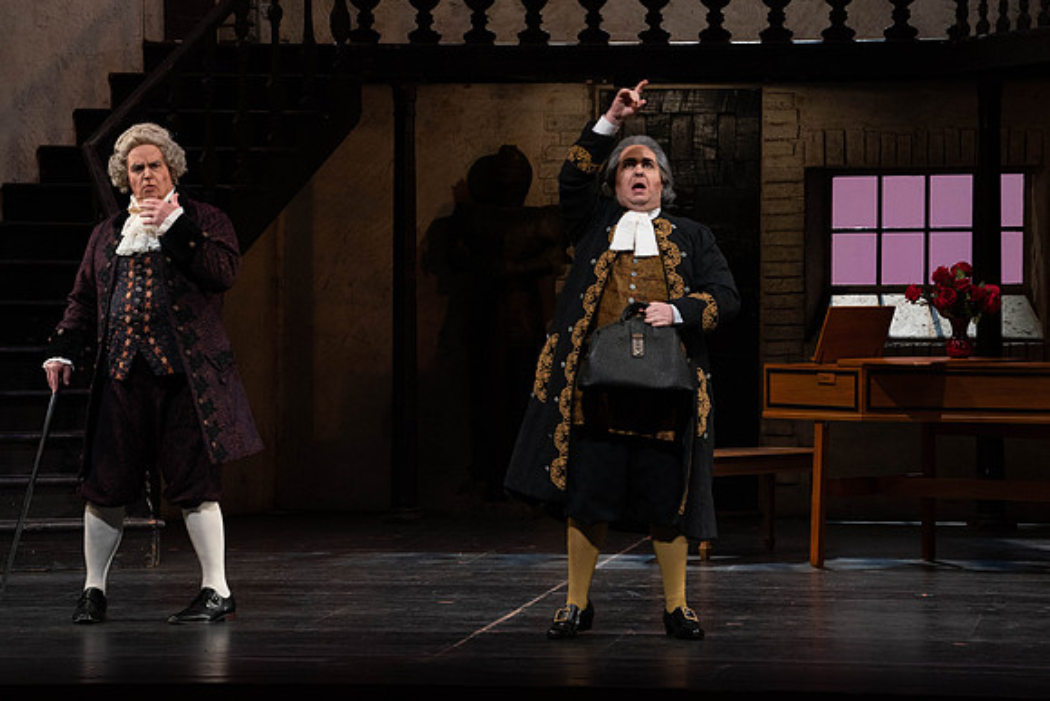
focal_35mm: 179
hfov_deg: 11.5
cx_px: 525
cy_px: 350
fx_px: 5222
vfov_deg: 7.7
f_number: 8
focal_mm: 179
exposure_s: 1/250
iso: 3200
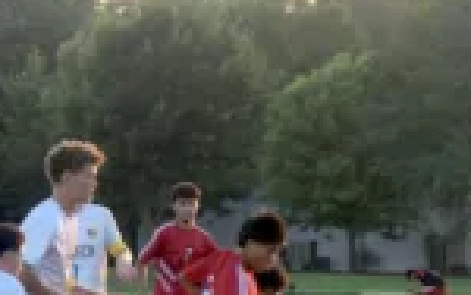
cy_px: 339
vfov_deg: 2.7
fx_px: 6199
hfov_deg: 4.3
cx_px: 446
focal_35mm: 483
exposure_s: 1/500
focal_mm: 105
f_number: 4.8
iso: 1100
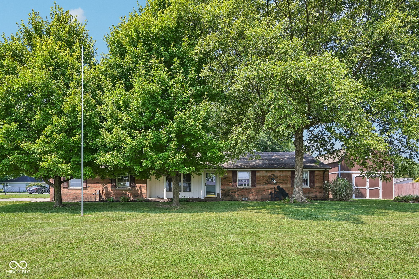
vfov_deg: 67.4
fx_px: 209
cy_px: 140
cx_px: 210
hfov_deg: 90.0
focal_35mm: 18
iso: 100
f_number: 8
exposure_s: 1/125
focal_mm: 18
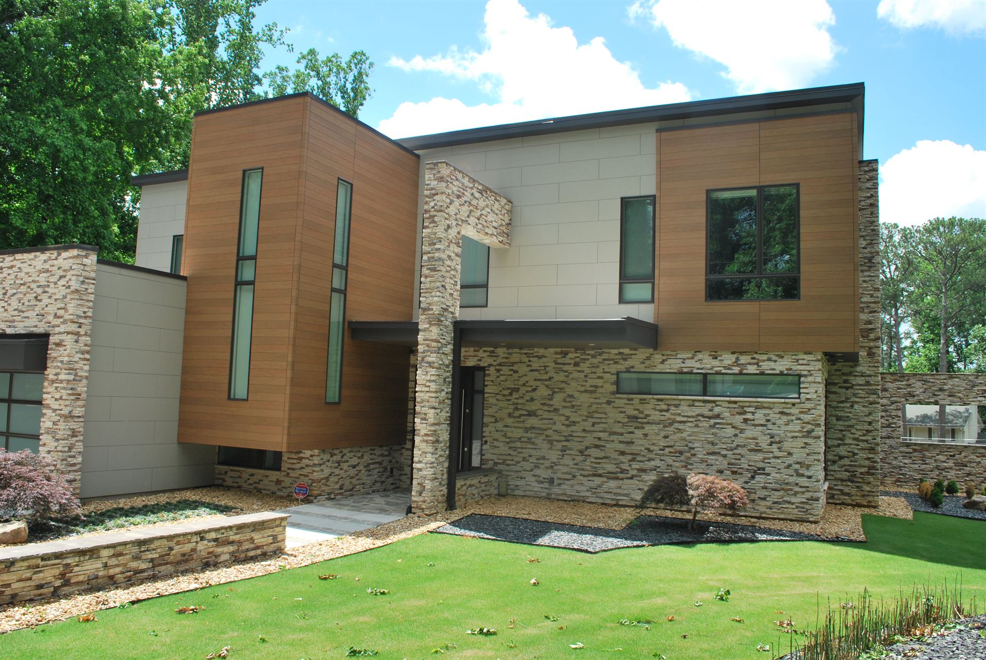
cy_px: 330
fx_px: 740
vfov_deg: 48.0
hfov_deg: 67.3
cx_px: 493
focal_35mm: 27
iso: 200
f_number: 10
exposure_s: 1/160
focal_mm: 18
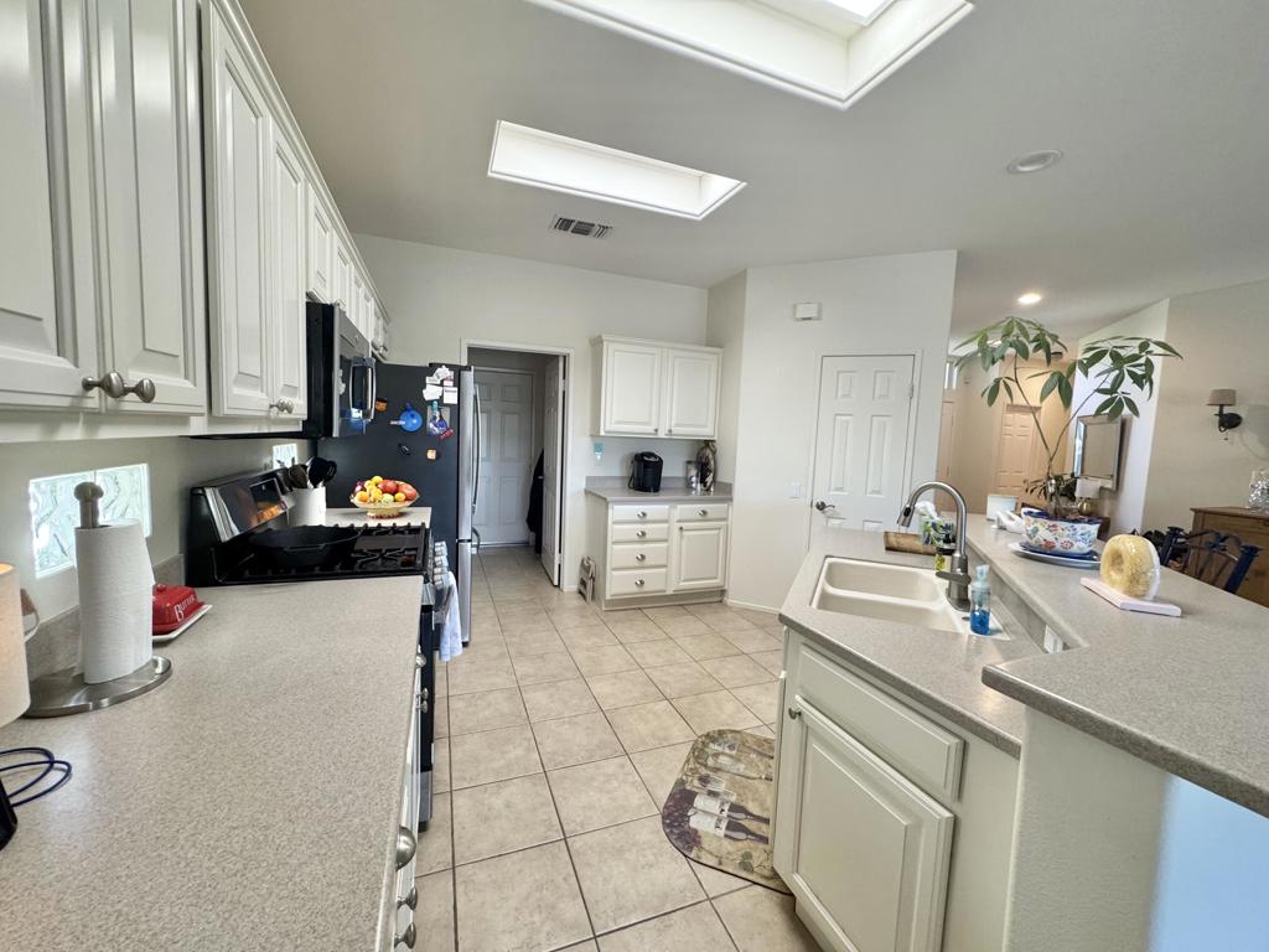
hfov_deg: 102.1
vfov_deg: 85.7
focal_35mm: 14
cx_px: 634
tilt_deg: -5.5
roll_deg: -2.4
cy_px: 476
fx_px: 513
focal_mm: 2.22
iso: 200
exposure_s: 1/120
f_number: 2.2
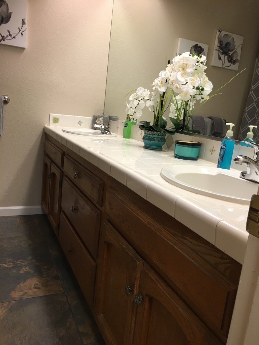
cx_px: 130
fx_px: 289
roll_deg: -5.9
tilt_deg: -10.4
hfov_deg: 48.2
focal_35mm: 29
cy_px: 172
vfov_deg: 61.6
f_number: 2.2
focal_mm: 4.15
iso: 80
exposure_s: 1/30
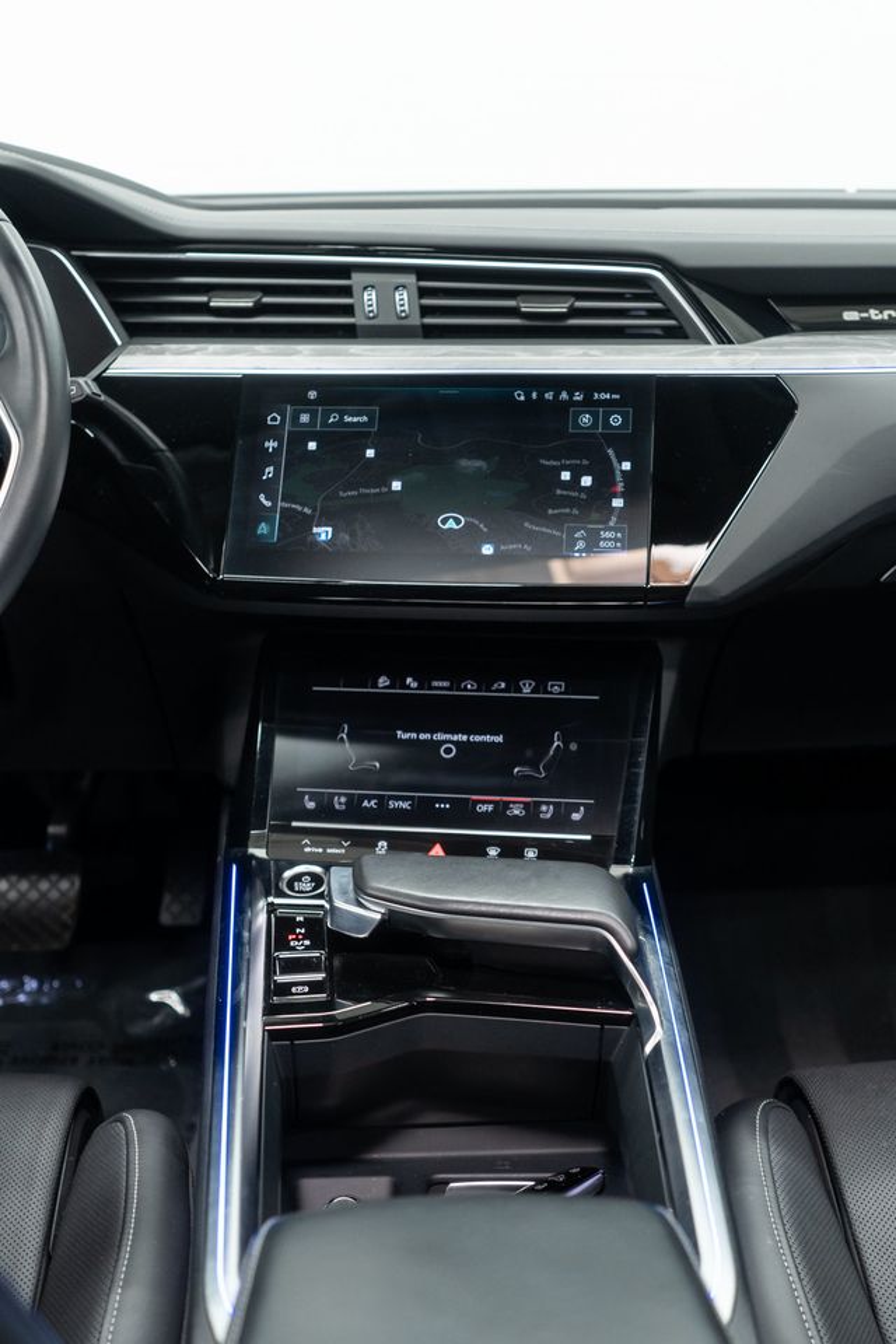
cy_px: 672
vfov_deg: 46.4
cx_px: 448
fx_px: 1568
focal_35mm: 42
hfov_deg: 31.9
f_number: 3.2
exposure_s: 1/40
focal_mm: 28
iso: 800
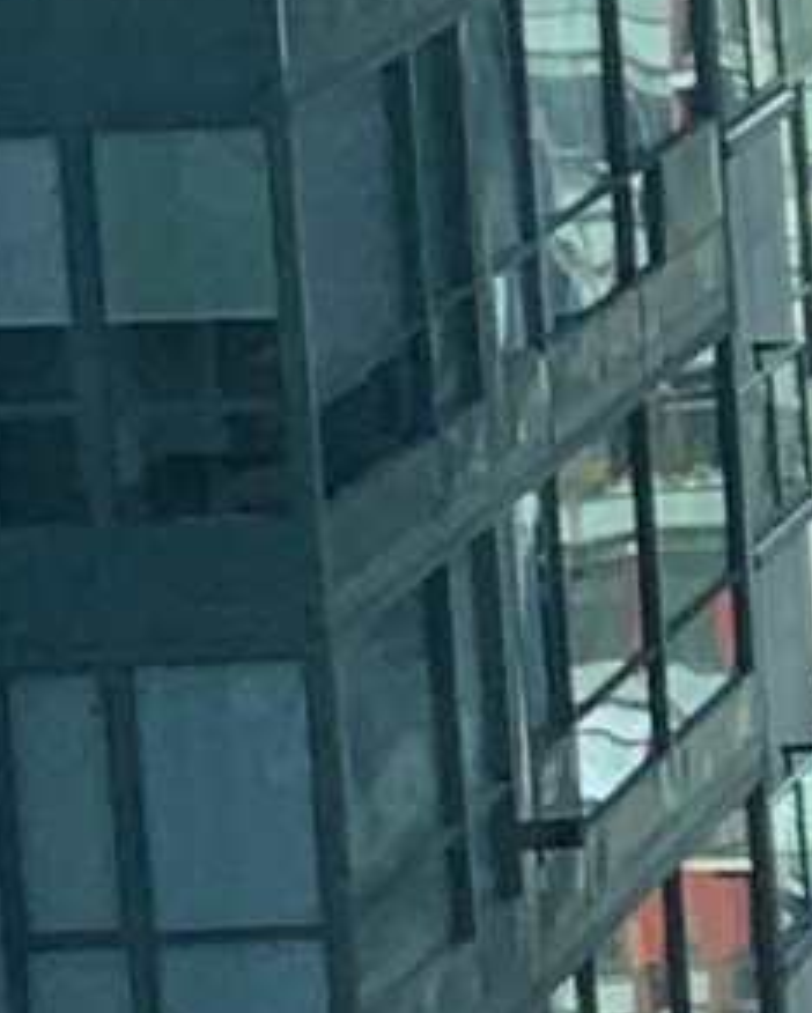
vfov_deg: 7.2
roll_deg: -0.3
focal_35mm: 267
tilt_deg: -8.0
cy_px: -167
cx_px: 4525
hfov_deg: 4.6
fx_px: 8012
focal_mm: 4.25
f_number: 1.8
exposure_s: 1/1282
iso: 25
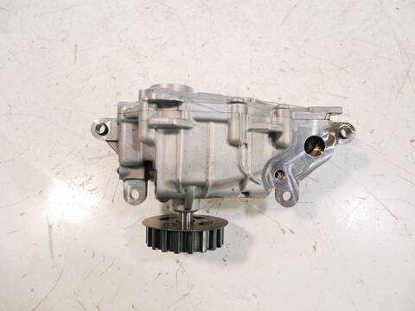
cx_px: 208
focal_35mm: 26
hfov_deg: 67.3
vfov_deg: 53.1
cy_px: 156
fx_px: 312
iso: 1250
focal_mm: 13
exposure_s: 1/125
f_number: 3.5
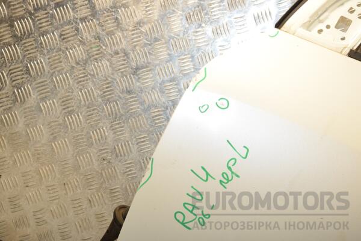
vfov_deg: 22.6
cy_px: 120
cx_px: 180
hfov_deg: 33.4
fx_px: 602
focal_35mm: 60
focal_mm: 40
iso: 800
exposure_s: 1/200
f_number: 6.3
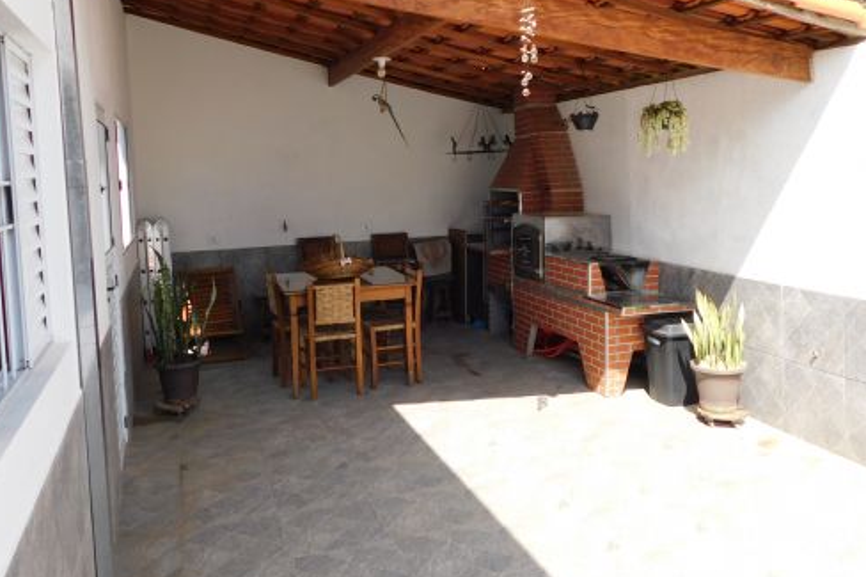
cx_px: 424
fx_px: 769
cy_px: 231
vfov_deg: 40.9
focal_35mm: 32
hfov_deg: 58.7
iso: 125
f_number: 3.1
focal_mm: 4.5
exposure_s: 1/500
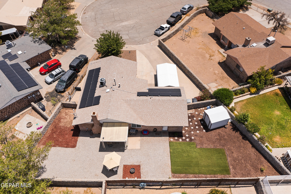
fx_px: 226
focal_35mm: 28
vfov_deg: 46.4
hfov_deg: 65.5
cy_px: 97
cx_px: 146
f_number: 6.3
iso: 100
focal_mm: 10.26
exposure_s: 1/640
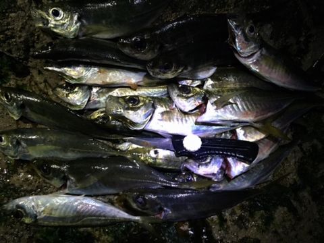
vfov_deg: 48.2
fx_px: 271
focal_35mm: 29
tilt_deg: -72.7
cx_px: 162
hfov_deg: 61.7
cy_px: 122
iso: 250
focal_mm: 4.15
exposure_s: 1/30
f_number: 2.2
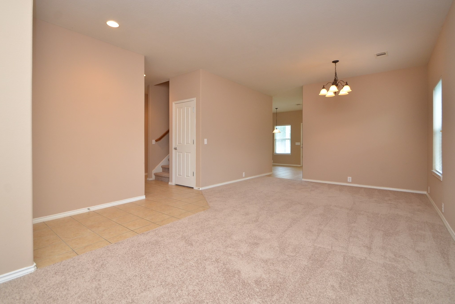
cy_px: 143
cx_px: 220
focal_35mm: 16
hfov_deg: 96.7
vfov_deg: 73.7
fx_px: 202
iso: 640
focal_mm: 10
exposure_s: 1/60
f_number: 6.3
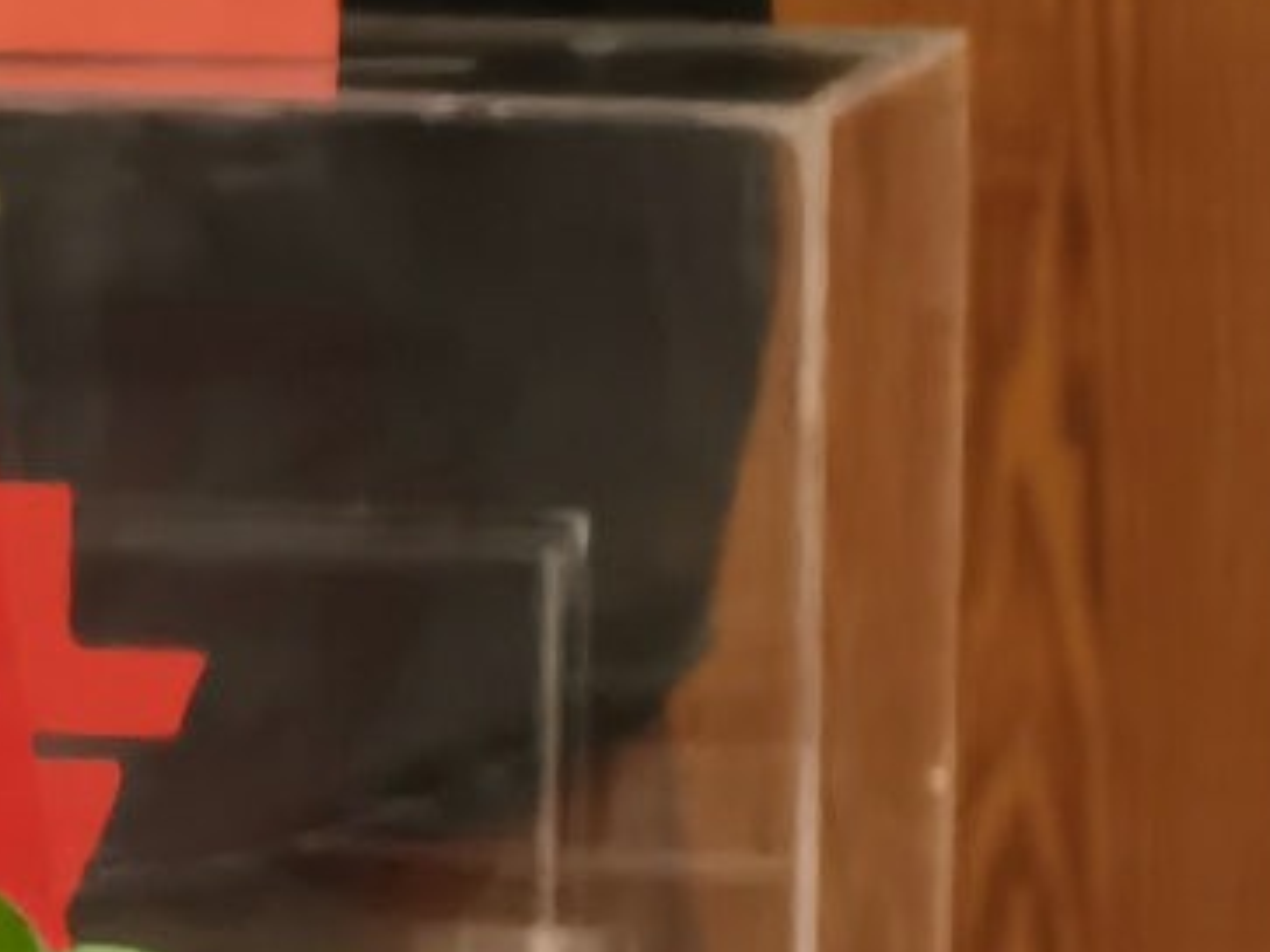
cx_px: -532
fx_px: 43535
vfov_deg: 1.3
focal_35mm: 1187
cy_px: -889
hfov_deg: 1.7
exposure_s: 1/50
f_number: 4.4
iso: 250
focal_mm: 28.21
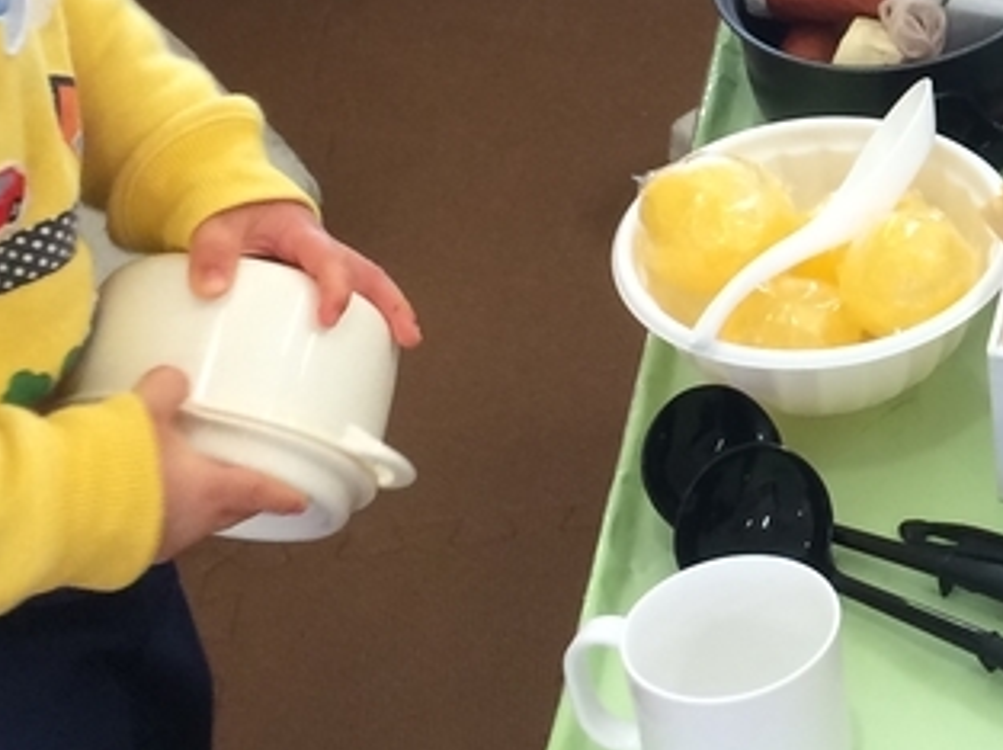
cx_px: 1224
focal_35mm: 95
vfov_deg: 15.2
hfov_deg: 19.4
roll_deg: -0.4
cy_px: -16
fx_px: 2749
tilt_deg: -35.9
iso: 80
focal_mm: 4.15
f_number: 2.2
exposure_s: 1/30
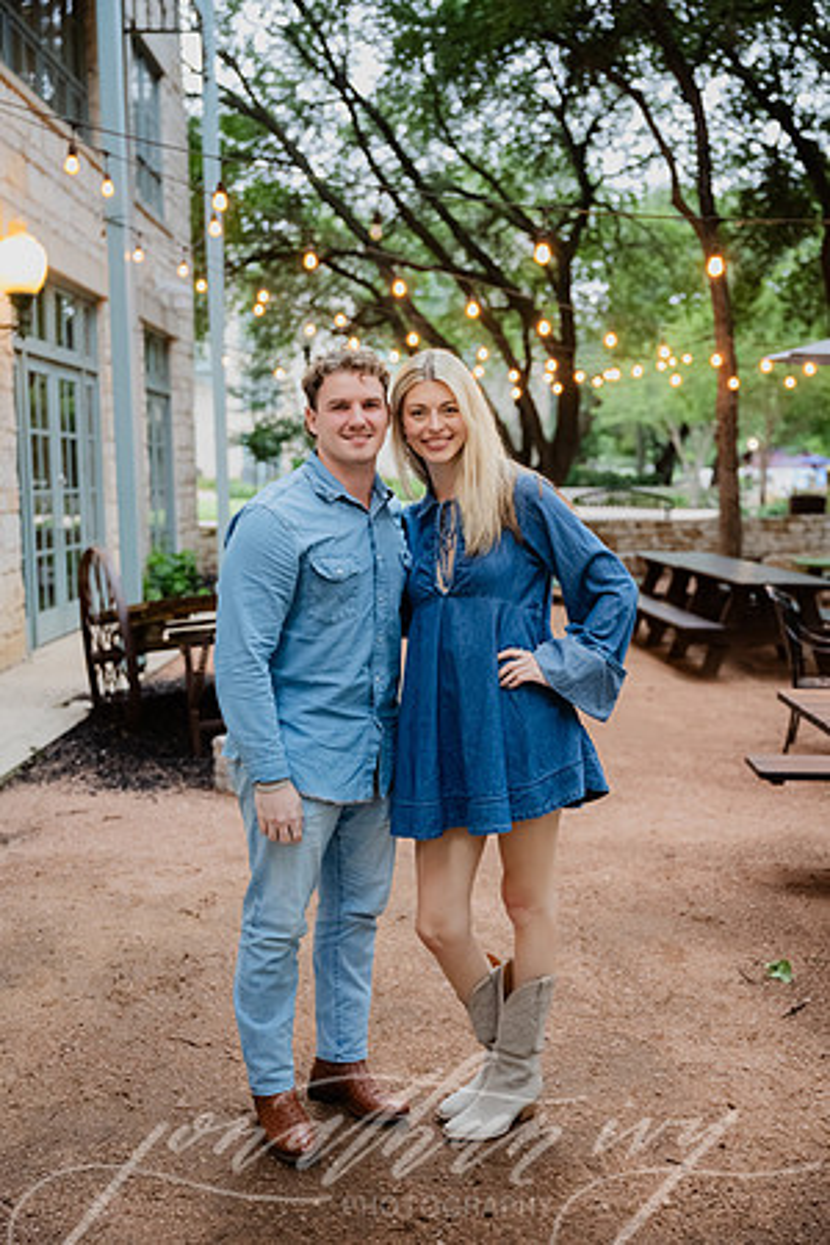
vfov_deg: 50.7
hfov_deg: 35.1
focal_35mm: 38
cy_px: 622
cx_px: 415
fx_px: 1314
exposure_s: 1/200
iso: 4000
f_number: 2.8
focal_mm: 38
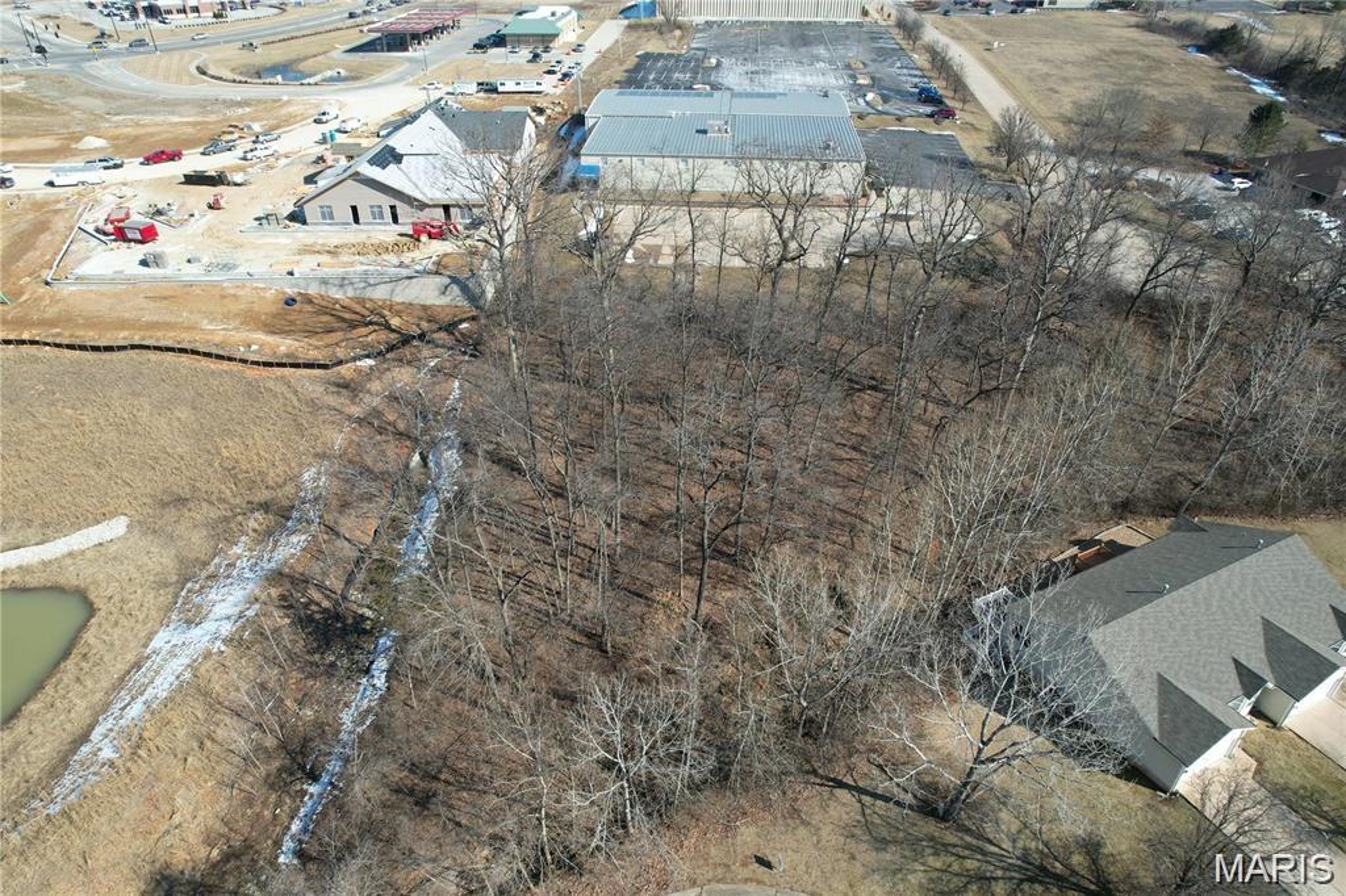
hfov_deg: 78.6
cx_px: 673
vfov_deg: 57.2
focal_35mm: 22
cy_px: 448
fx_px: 822
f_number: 2.8
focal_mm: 8.38
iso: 100
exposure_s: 1/1250
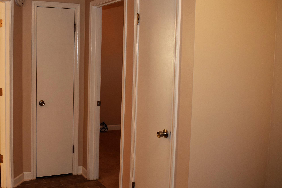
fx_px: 321
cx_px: 83
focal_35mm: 41
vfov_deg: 32.5
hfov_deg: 46.3
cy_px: 78
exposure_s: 1/100
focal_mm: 18
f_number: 5
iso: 800
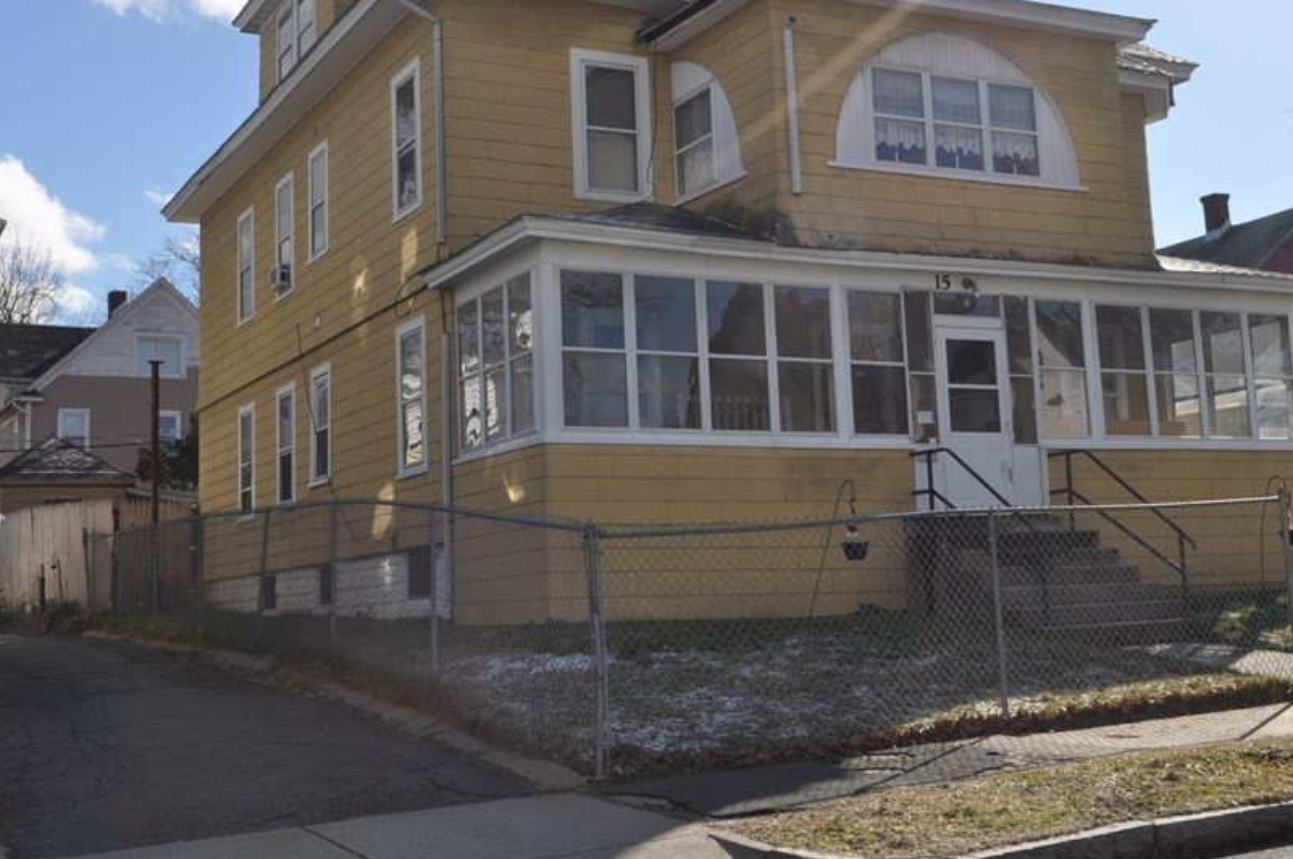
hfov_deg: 42.8
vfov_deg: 29.1
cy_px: 355
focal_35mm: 46
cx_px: 702
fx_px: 1650
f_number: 13
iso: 200
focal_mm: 24
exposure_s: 1/200
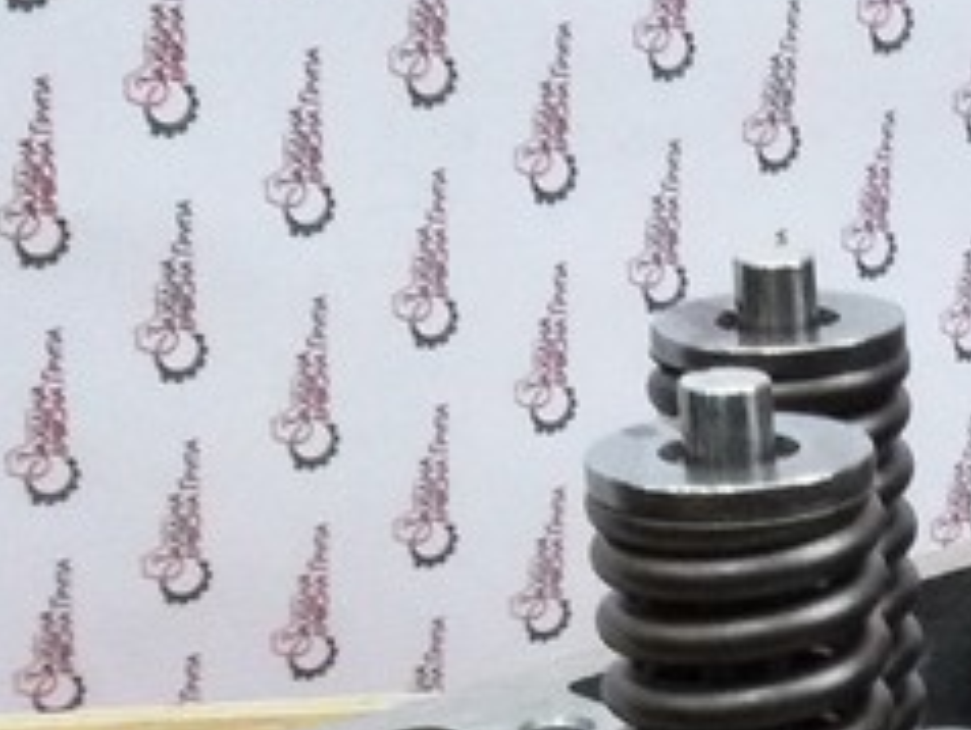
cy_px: 1207
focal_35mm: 130
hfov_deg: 14.7
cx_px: 1118
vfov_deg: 10.9
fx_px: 3650
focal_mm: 2.93
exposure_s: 1/17
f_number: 2.4
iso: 250
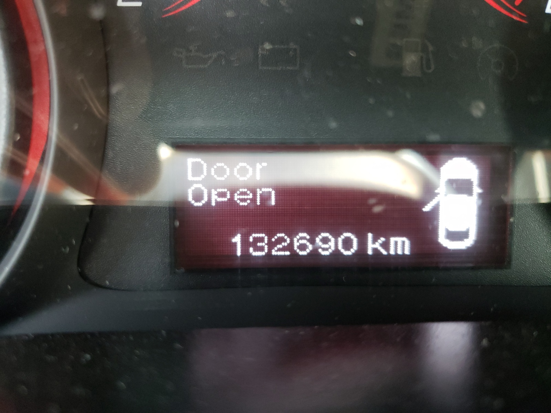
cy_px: 206
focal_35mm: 26
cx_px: 276
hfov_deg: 67.3
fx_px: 414
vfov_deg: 53.1
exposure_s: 1/60.2
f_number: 1.5
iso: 352
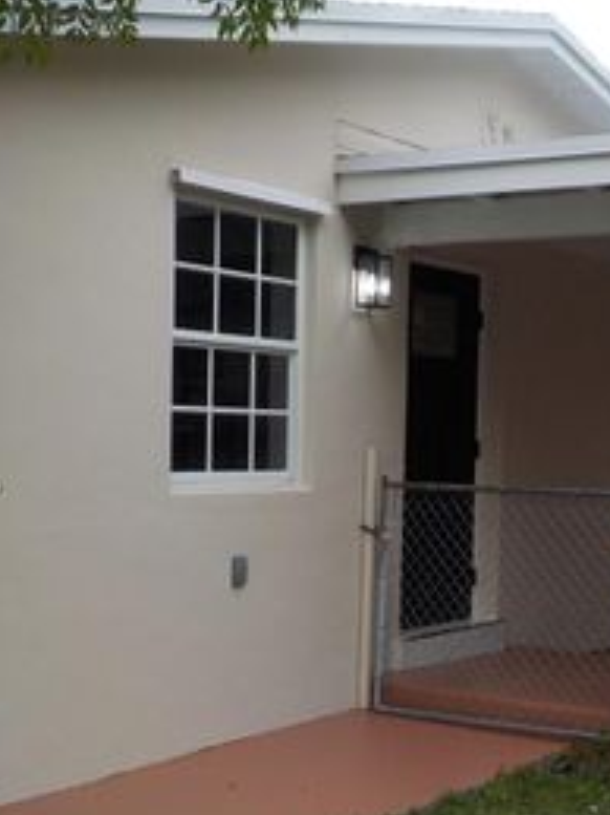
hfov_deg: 24.8
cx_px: 481
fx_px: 1364
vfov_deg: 33.2
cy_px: 486
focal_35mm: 58
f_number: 3.3
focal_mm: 4.1
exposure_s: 1/160
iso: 125
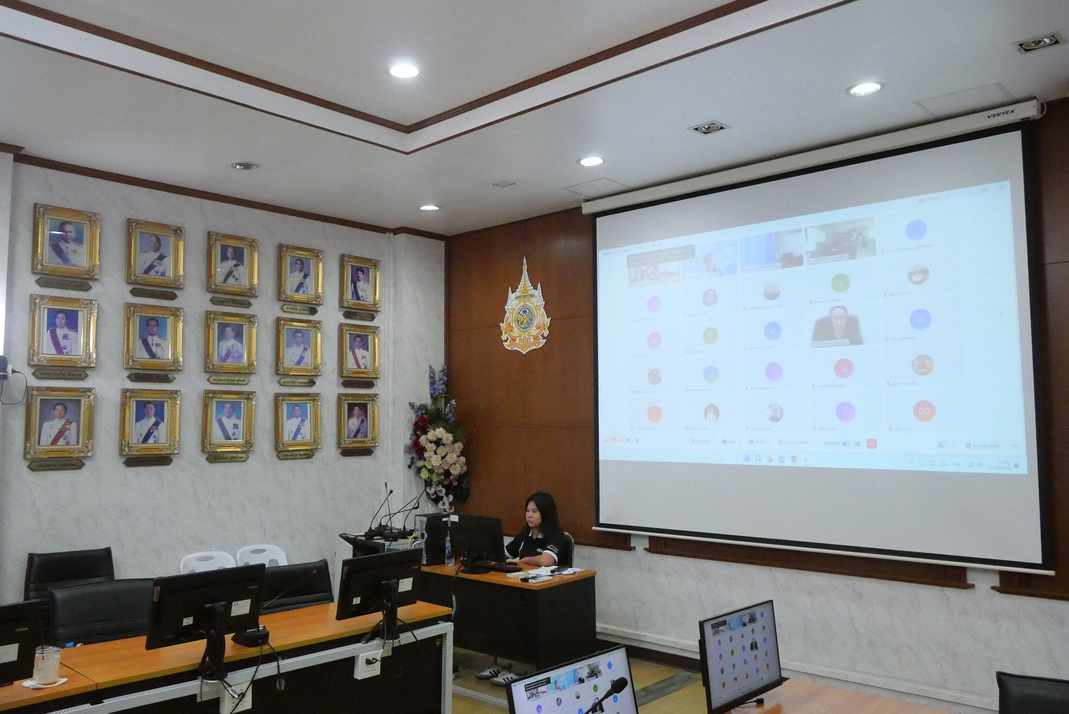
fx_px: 802
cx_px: 534
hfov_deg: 67.3
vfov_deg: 48.0
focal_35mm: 27
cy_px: 357
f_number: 5.6
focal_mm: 13
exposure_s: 1/200
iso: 6400
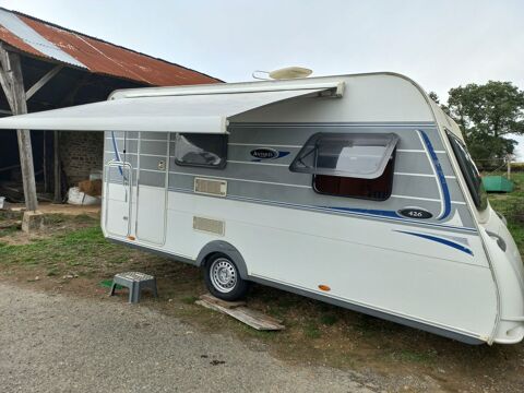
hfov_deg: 69.4
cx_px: 262
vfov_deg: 54.9
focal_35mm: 25
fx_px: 378
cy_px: 196
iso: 25
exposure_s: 1/169
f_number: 1.8
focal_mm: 4.6
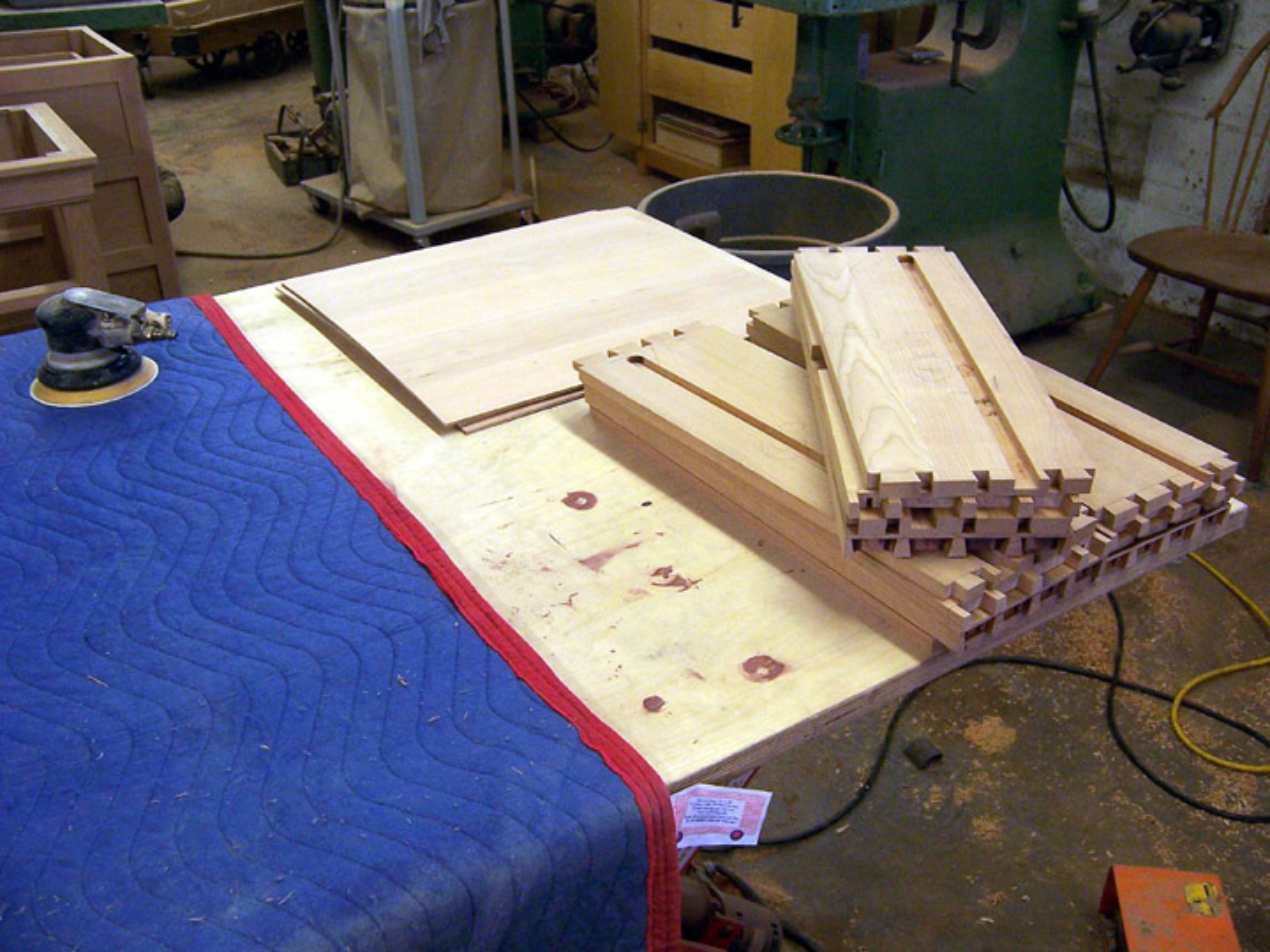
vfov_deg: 42.9
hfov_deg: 55.4
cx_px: 635
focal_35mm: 33
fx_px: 1211
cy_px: 476
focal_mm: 5.5
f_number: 3.4
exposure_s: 1/30
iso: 140
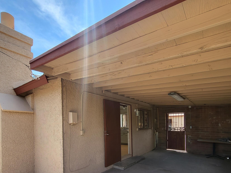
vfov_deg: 66.0
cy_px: 121
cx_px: 117
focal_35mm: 19
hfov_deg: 84.7
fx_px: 127
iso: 32
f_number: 2.2
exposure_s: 1/284
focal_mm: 1.74
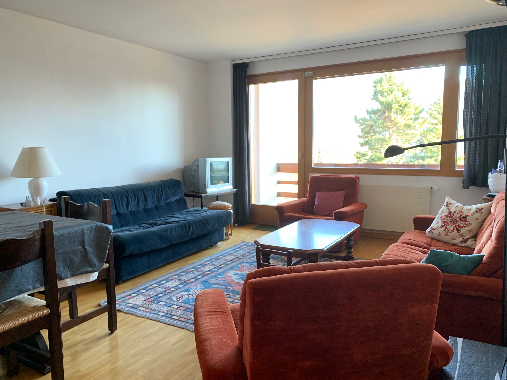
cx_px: 254
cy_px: 190
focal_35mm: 26
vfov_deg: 53.1
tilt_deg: -6.2
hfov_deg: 67.3
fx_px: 381
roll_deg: +0.0
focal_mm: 4.25
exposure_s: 1/49
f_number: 1.8
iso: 400
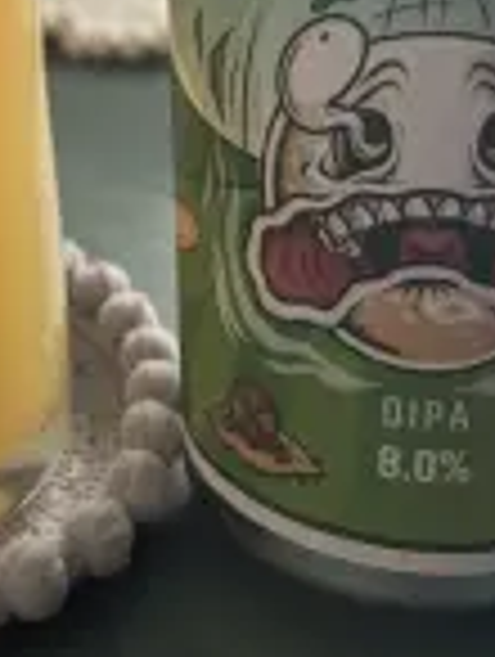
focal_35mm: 71
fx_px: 1350
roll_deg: +0.0
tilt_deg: -11.8
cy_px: -144
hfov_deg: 20.4
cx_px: 50
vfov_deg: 24.6
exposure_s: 1/50
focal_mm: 5.96
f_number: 1.6
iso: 160
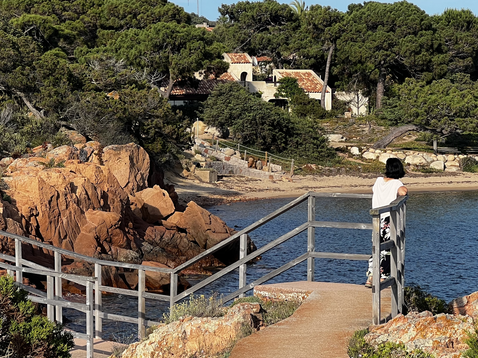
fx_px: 1795
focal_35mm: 130
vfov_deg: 11.4
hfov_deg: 15.2
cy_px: 204
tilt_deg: -2.0
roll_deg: +0.2
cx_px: 248
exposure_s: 1/518
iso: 32
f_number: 2.8
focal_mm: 9
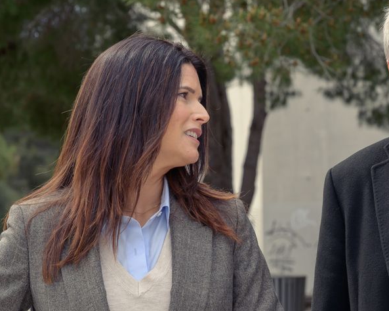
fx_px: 1957
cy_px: 208
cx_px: 347
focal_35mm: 170
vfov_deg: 9.1
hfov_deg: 11.3
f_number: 8
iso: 320
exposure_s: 1/320
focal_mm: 83
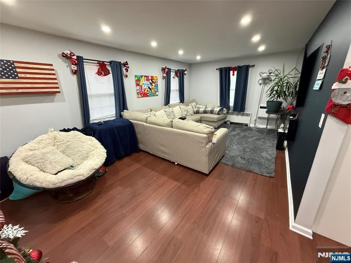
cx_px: 176
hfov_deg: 102.1
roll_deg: +0.9
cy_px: 132
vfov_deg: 85.7
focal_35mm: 14
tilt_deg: -18.2
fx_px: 142
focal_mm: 2.22
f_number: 2.2
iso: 640
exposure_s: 1/60
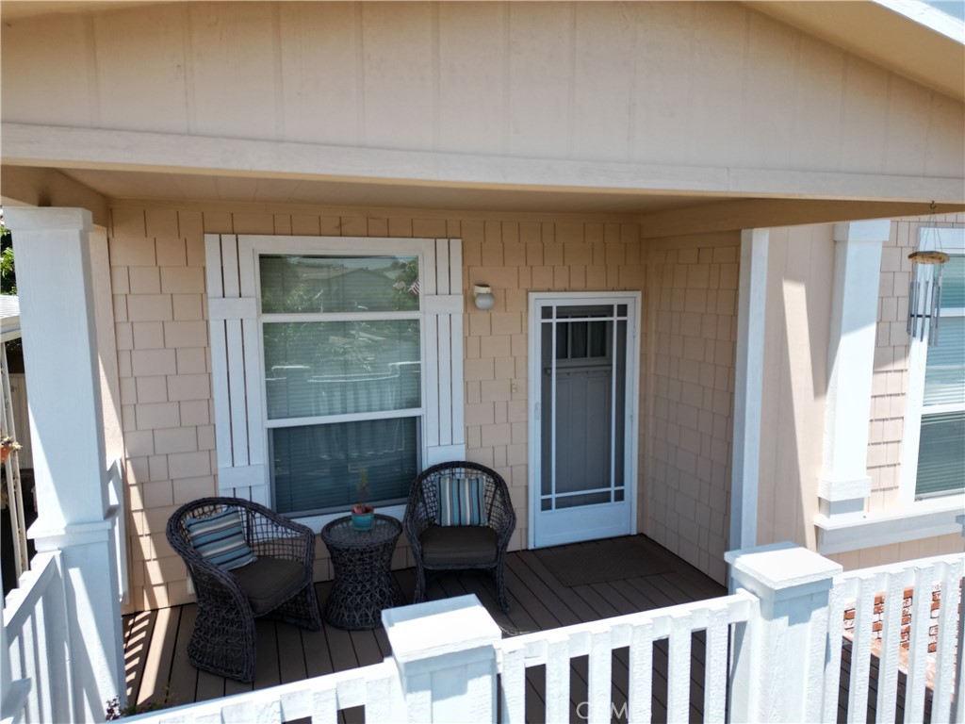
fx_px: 669
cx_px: 482
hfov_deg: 71.6
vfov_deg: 56.8
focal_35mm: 24
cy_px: 362
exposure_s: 1/2500
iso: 200
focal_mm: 6.72
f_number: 1.7
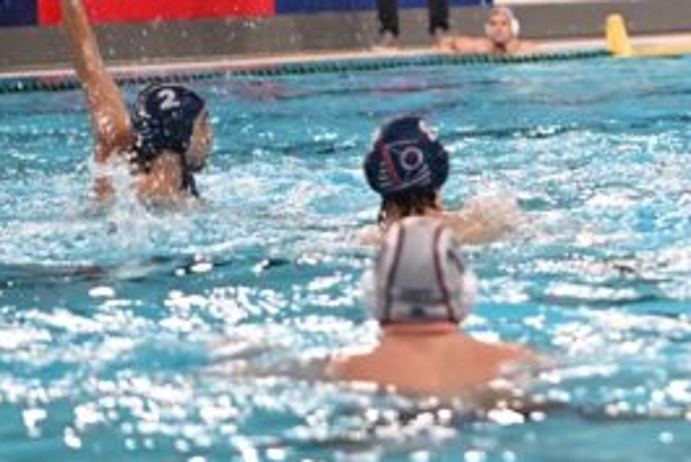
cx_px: 819
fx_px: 5838
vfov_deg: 4.5
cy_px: -33
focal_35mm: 304
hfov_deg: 6.7
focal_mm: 105
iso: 500
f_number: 2.8
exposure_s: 1/250
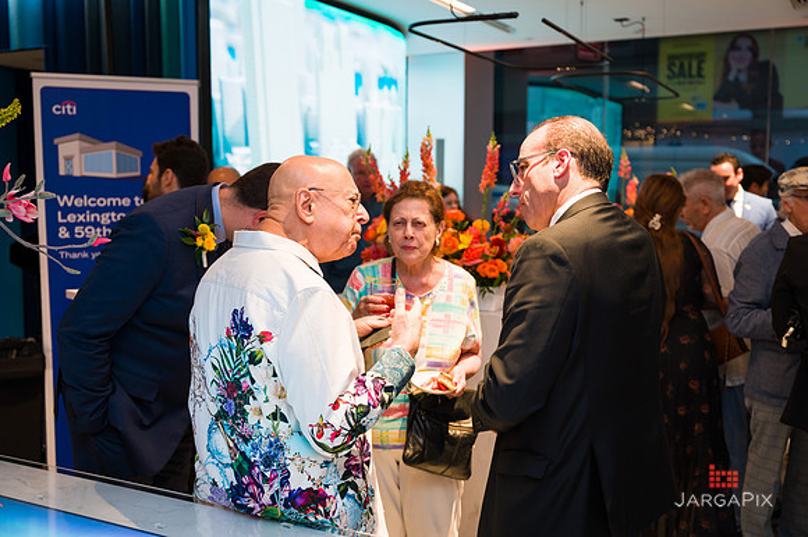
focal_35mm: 39
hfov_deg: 49.6
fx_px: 875
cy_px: 268
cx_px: 404
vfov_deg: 34.2
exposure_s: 1/160
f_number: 3.2
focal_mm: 39
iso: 800
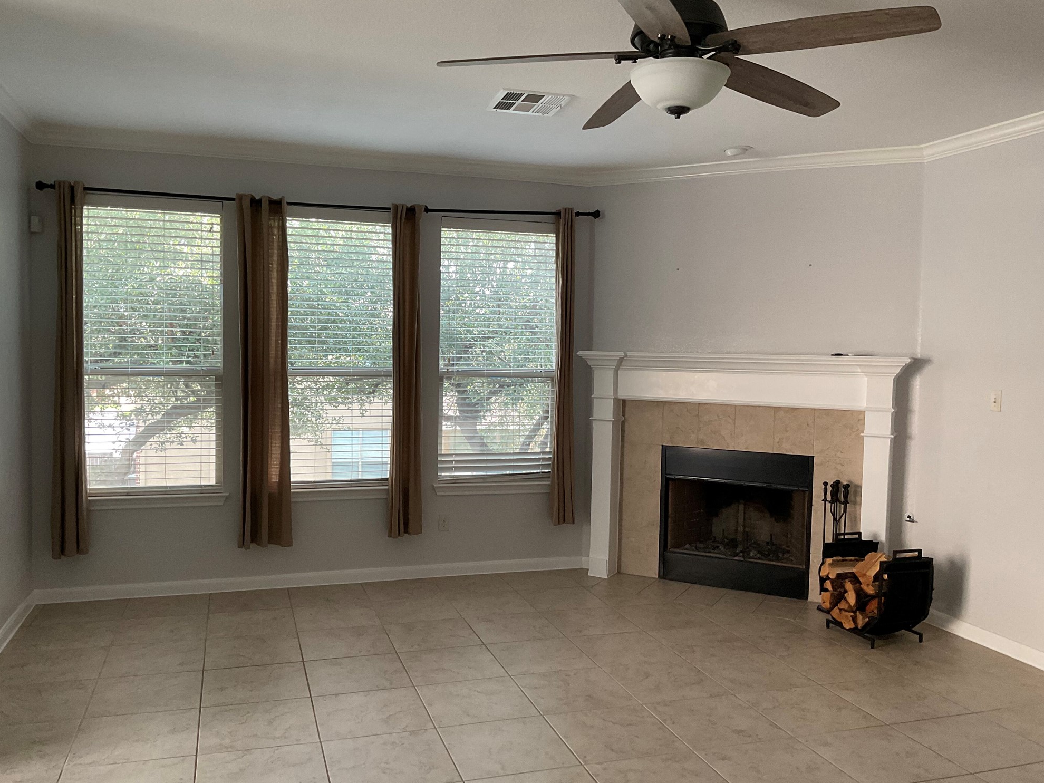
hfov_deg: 60.0
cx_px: 521
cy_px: 395
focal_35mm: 30
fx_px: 905
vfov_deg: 46.8
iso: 80
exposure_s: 1/60
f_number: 1.8
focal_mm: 3
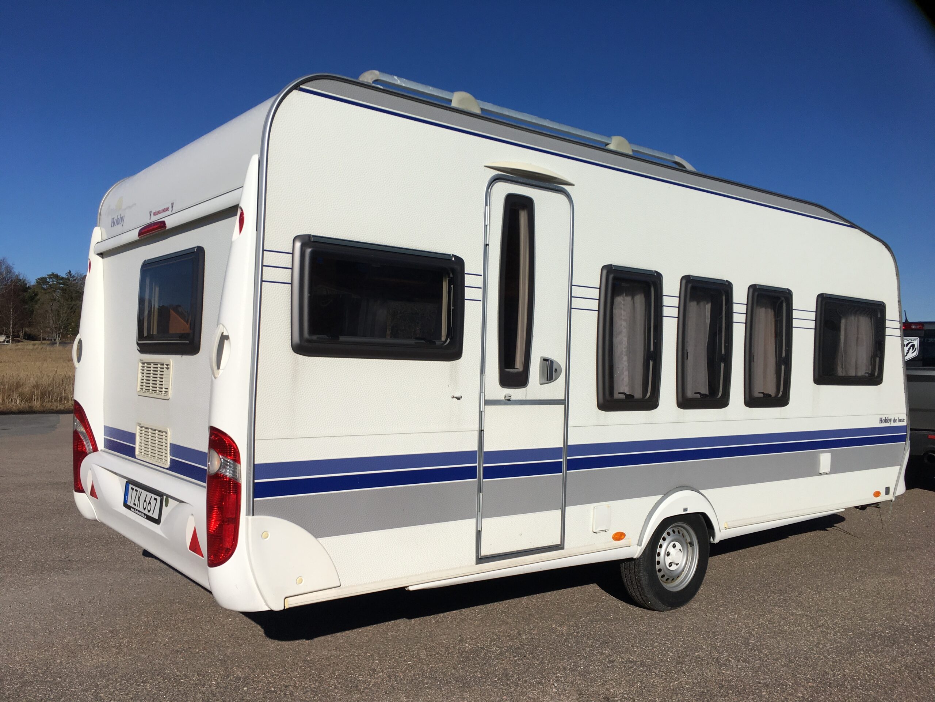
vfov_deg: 48.2
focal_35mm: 29
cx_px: 468
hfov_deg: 61.7
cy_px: 351
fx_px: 783
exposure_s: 1/4274
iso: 25
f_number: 2.2
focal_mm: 4.15
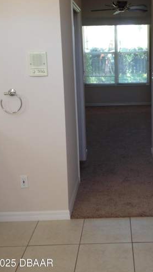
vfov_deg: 41.0
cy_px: 101
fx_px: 360
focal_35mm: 50
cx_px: 119
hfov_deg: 23.7
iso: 50
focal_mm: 4.28
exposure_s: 1/20
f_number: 2.4
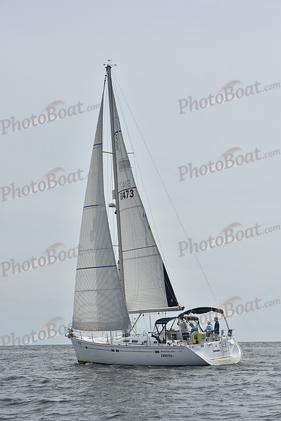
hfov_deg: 14.0
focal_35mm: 98
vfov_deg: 20.8
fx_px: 1147
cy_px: 210
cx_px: 140
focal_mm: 98
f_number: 10
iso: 320
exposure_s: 1/1250
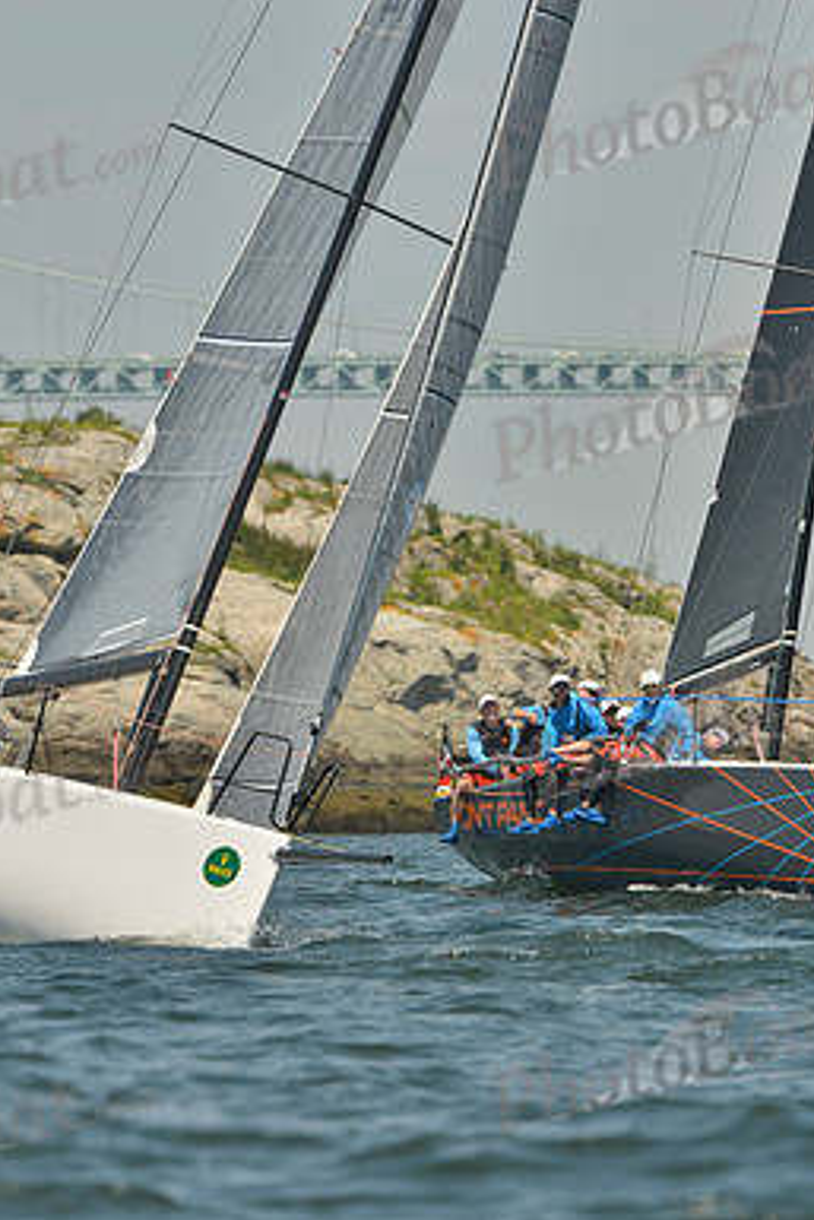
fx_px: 20432
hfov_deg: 2.3
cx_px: 329
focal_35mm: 603
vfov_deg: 3.4
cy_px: 610
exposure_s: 1/1250
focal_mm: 400
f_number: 8
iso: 280
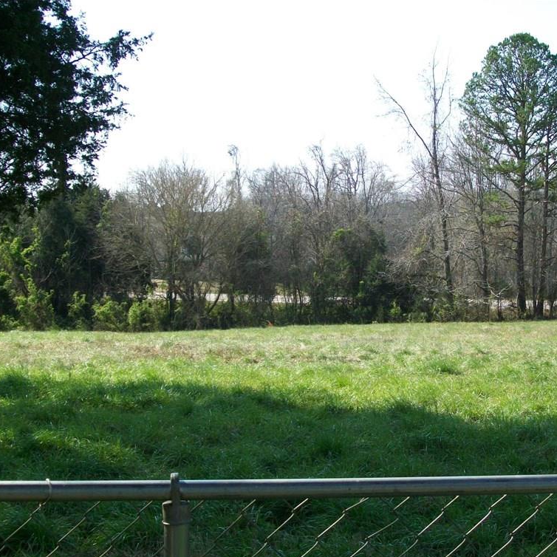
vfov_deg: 31.6
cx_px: 335
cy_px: 283
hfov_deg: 31.5
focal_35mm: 54
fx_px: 983
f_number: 3
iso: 64
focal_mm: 7.6
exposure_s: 1/500
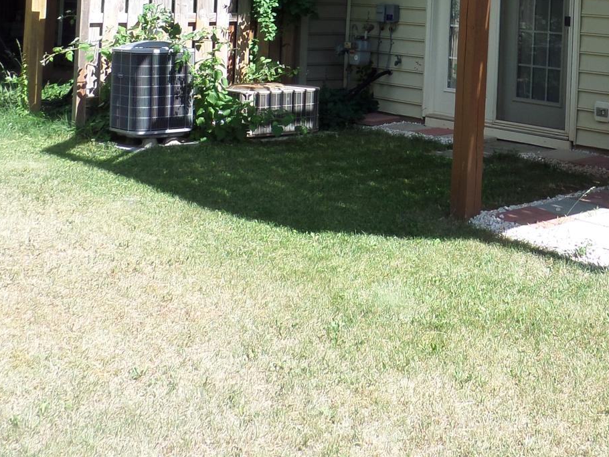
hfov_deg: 34.5
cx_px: 478
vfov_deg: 25.1
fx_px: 950
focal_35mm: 54
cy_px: -45
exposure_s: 1/500
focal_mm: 4
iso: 100
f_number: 3.2
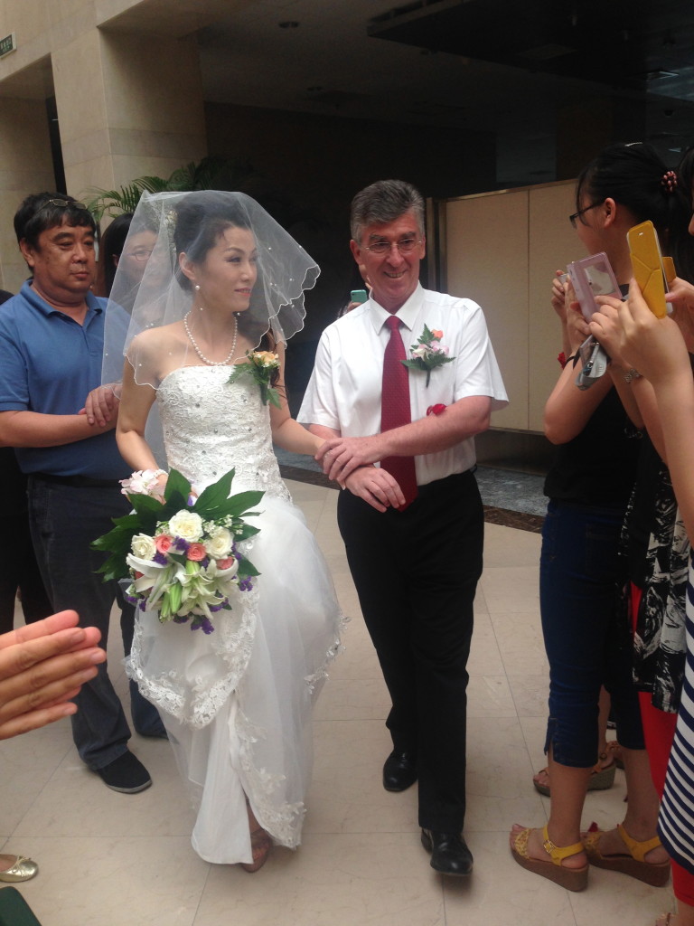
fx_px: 882
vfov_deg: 55.4
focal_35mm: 33
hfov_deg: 42.9
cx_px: 347
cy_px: 463
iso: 64
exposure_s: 1/120
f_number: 2.4
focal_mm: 4.12
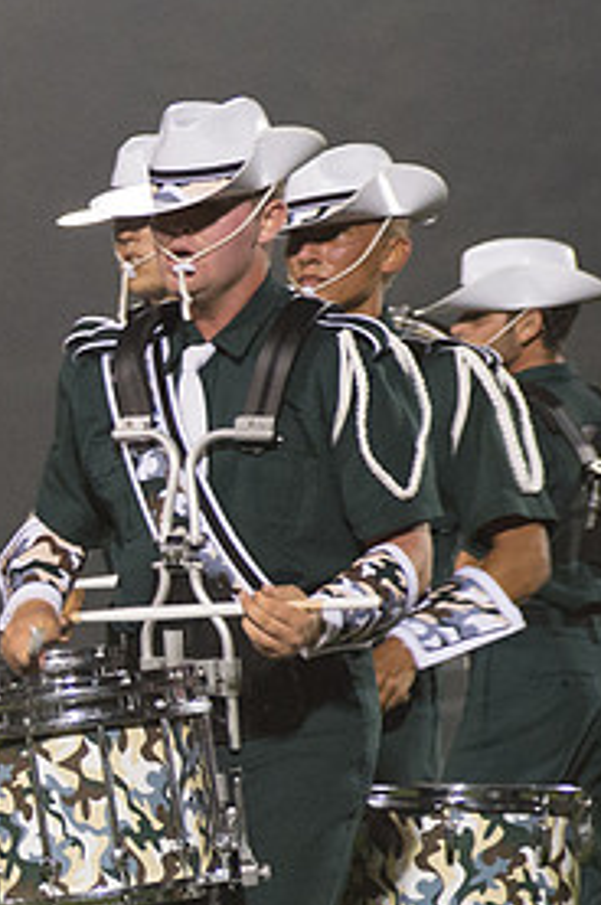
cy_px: 477
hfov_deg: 2.9
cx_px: -623
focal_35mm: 478
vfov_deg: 4.3
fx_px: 11999
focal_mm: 135
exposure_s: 1/160
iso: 3600
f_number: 4.8
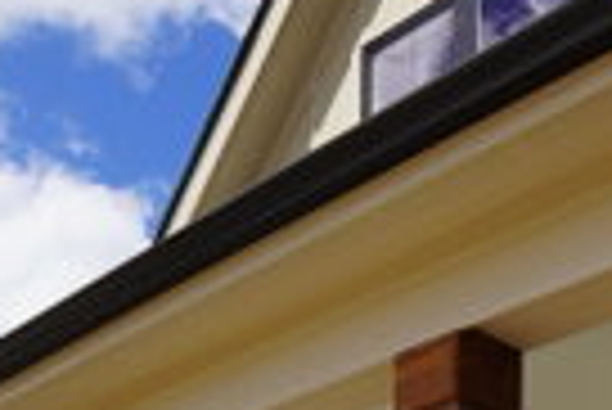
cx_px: 567
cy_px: 906
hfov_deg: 26.3
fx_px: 1259
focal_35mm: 74
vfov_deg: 14.2
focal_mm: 14
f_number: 10
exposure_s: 1/160
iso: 100
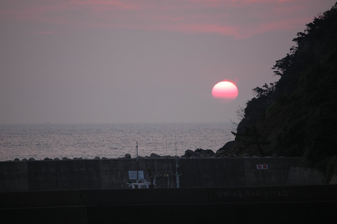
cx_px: 168
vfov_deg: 4.6
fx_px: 2806
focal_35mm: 300
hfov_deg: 6.9
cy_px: 112
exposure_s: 1/80
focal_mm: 200
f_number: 5.6
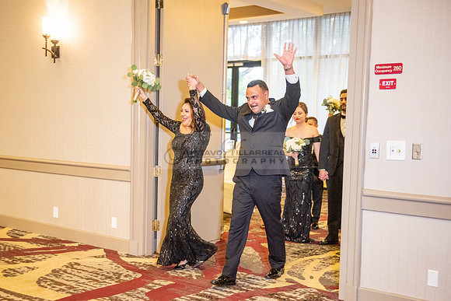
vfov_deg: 27.6
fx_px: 613
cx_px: 188
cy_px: 170
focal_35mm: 49
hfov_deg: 40.3
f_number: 2.8
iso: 1600
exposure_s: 1/125
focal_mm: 42
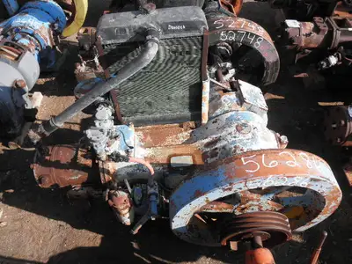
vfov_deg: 49.7
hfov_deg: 63.4
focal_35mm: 28
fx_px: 285
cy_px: 132
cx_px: 176
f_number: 8.5
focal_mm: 5
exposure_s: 1/80
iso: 64
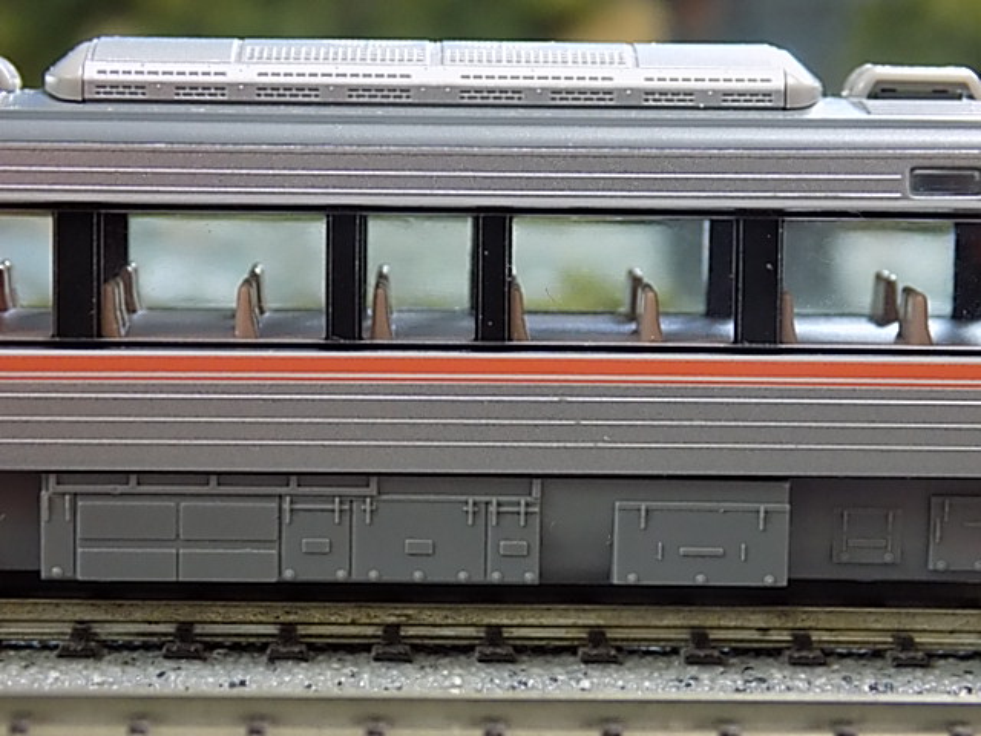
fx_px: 3032
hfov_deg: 18.4
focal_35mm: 107
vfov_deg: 13.8
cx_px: 490
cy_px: 368
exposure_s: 1/8
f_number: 4.7
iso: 400
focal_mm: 19.1
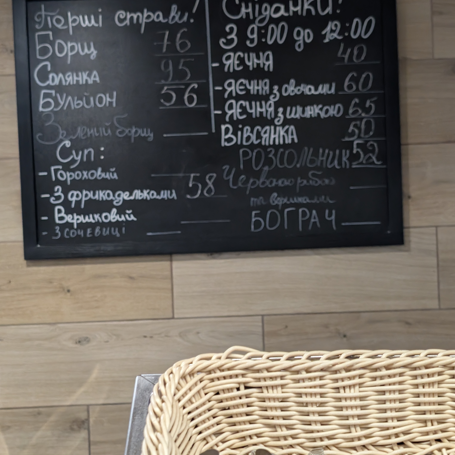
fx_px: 863
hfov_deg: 29.6
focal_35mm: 58
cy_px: 262
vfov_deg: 29.5
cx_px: 229
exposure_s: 1/163
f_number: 1.68
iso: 504
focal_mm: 6.9
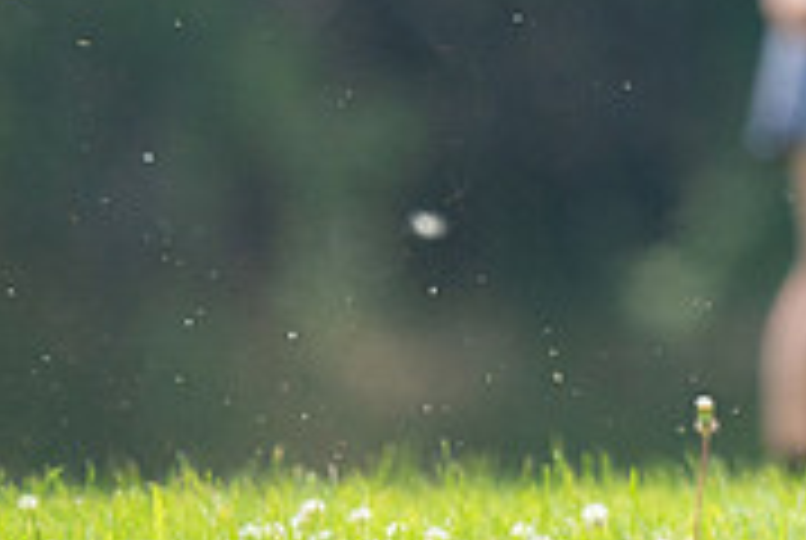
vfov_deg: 0.7
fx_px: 43551
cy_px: -236
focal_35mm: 1942
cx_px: 869
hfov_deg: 1.1
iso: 3200
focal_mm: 600
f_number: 6.3
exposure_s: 1/4000
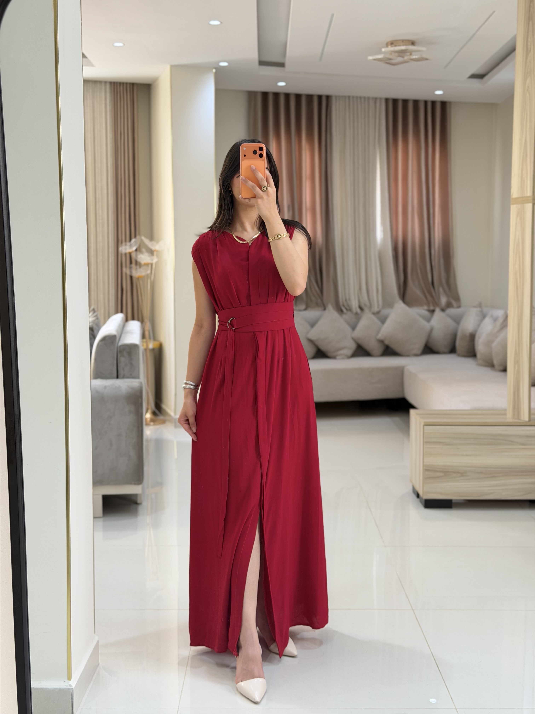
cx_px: 268
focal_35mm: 48
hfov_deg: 30.3
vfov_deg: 39.7
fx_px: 989
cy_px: 357
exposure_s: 1/87
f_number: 1.78
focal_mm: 6.76
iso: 100
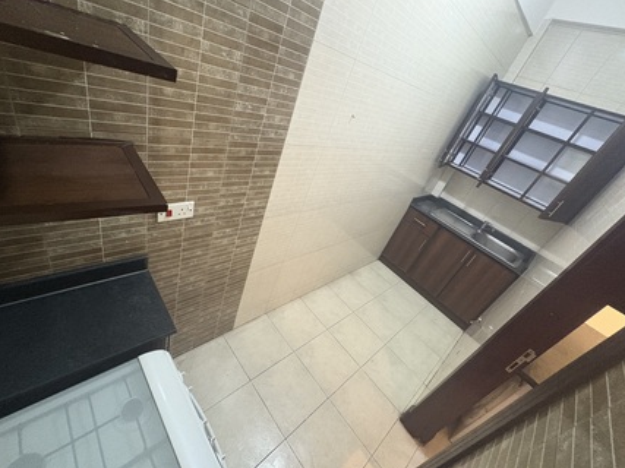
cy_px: 223
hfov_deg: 98.2
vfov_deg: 81.7
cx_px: 308
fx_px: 271
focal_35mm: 15
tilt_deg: -30.2
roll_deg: -21.0
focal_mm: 2.22
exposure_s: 1/50
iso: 500
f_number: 2.2
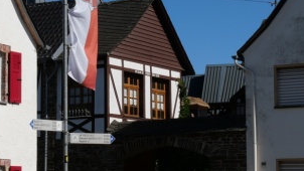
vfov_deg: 12.4
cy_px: 99
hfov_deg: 21.8
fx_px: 790
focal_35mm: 98
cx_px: 124
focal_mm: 17
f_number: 9
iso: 200
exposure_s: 1/640
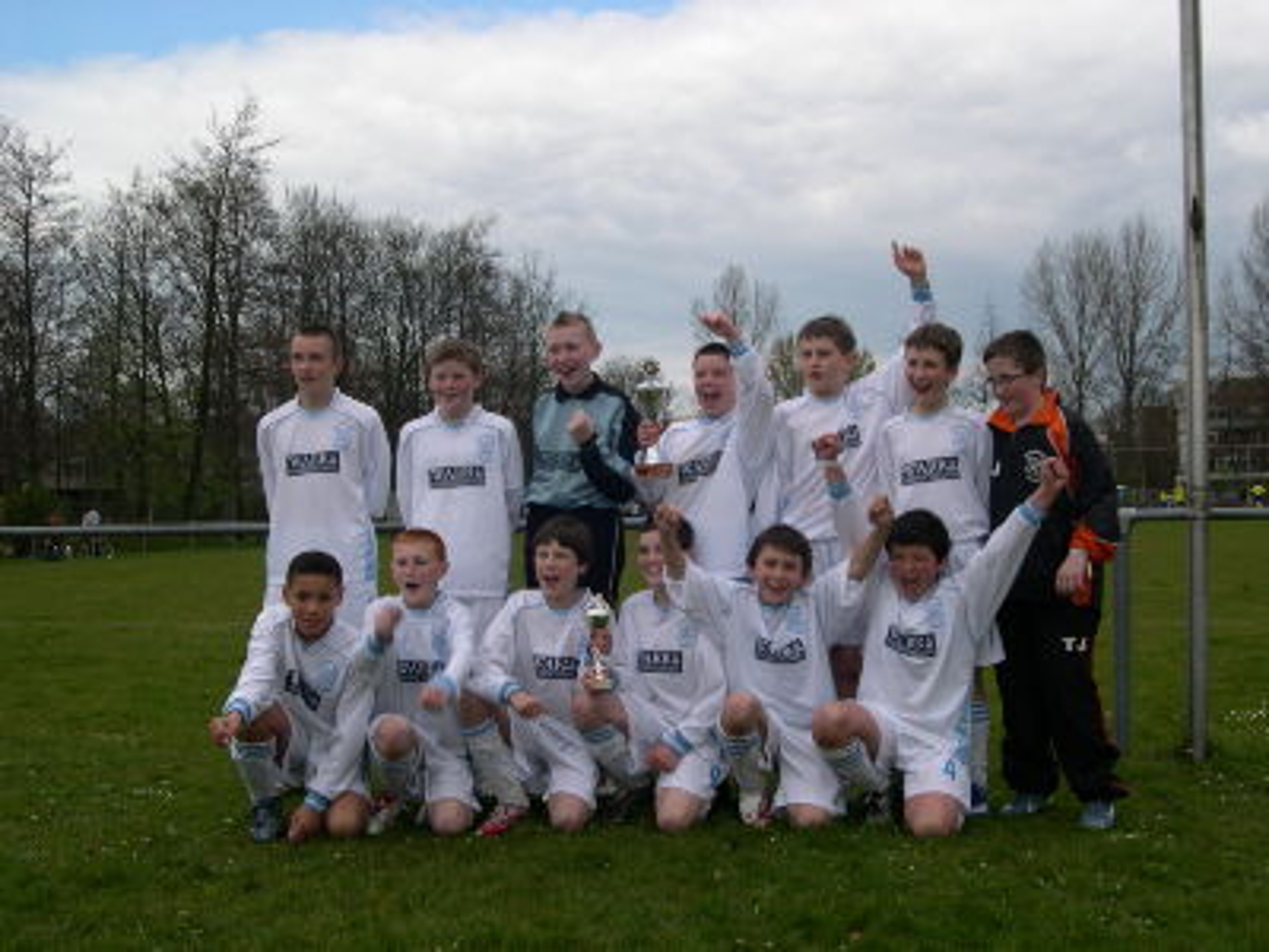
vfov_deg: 37.7
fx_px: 1393
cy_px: 476
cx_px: 634
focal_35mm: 38
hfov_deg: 49.0
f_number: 7.6
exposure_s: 1/116
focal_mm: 8
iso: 100
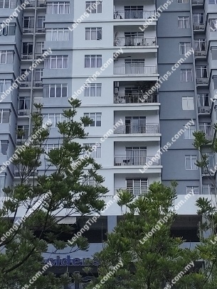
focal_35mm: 86
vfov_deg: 22.1
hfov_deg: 17.2
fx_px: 719
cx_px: 102
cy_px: 18
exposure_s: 1/1442
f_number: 1.65
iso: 50
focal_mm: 6.14
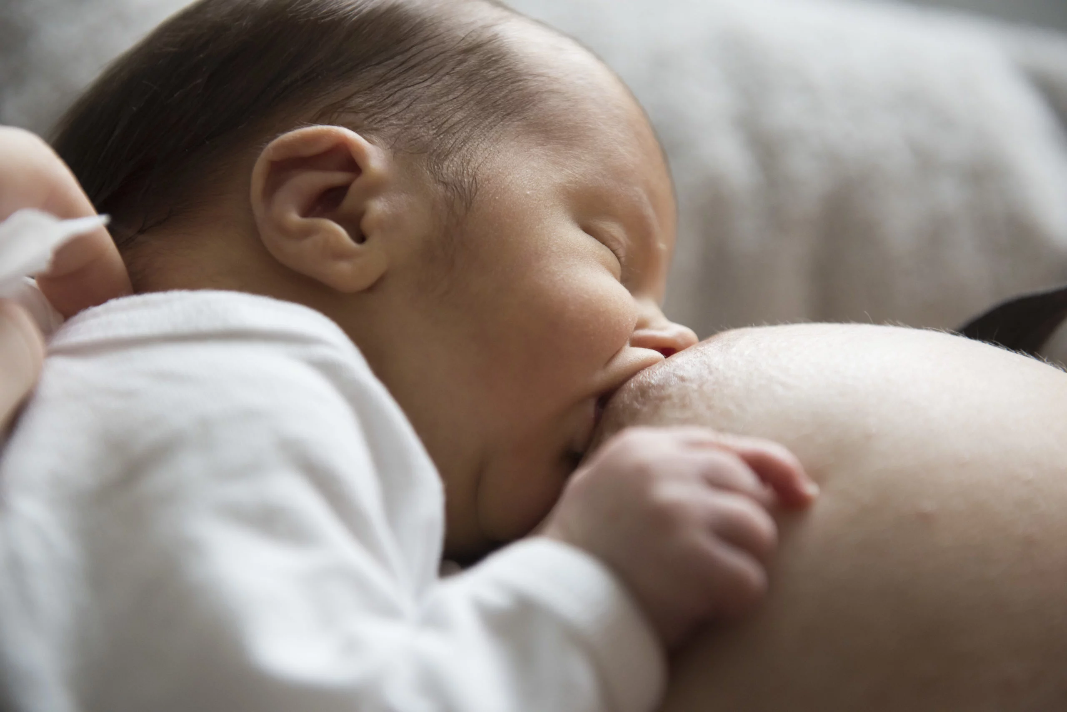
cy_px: 356
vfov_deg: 19.5
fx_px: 2075
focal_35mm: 70
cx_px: 534
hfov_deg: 28.8
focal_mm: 70
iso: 1250
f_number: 4
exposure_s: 1/160
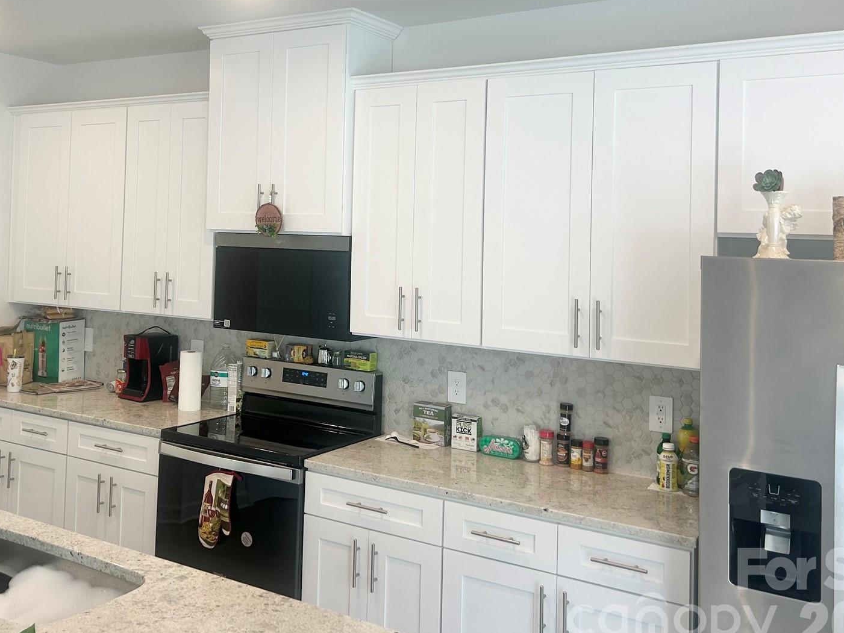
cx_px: 313
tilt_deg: +1.8
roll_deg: -1.7
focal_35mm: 38
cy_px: 204
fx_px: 927
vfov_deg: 37.3
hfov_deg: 48.5
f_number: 1.5
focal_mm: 5.7
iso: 64
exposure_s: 1/120
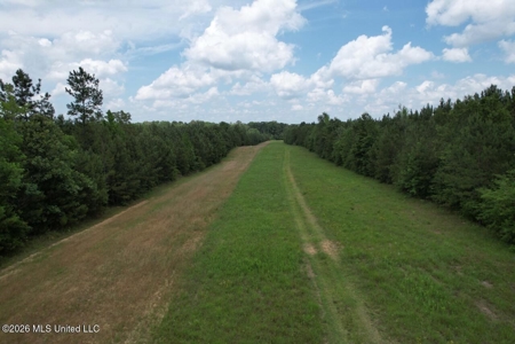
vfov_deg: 57.2
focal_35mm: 22
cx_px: 258
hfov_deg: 78.6
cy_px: 172
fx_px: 315
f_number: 2.8
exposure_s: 1/2000
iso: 100
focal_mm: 8.38
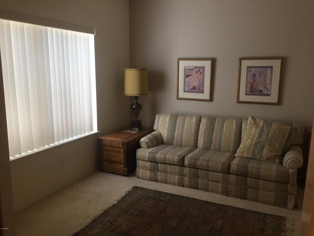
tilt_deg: -10.0
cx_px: 157
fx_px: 263
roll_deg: -1.3
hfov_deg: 61.7
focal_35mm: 29
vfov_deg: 48.2
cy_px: 118
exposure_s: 1/30
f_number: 2.2
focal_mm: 4.15
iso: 64
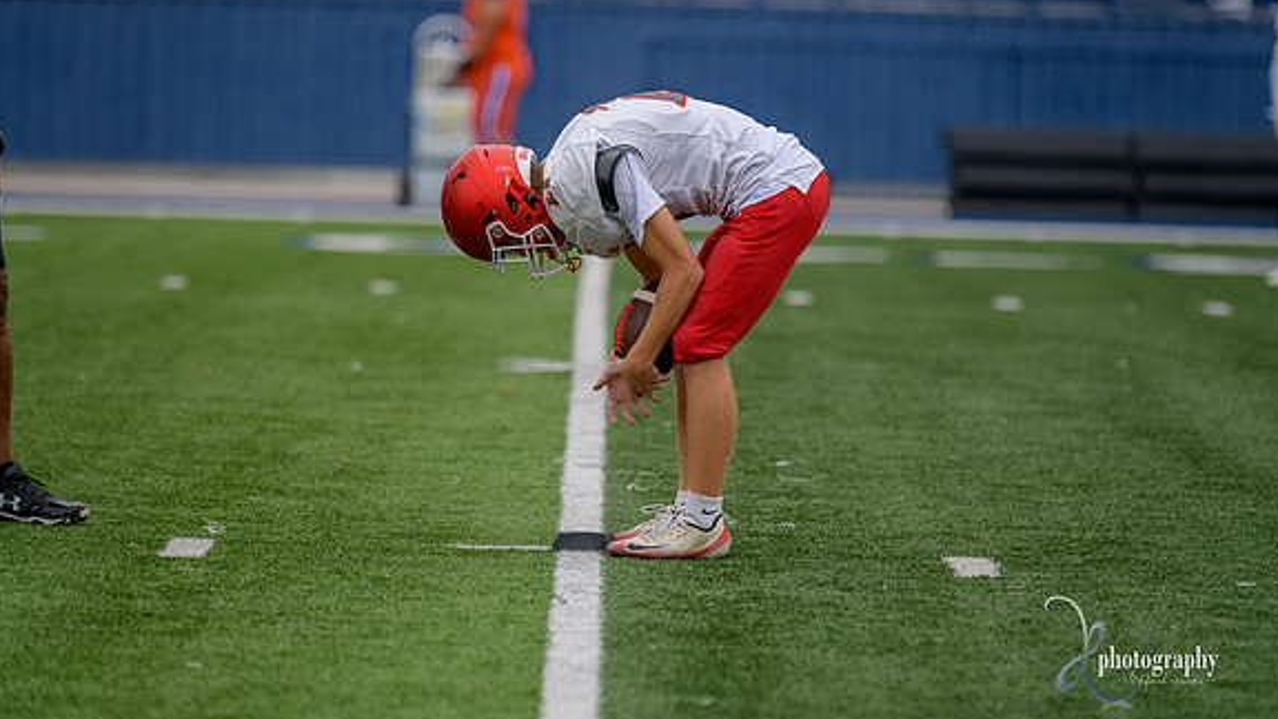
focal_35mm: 253
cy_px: 330
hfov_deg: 8.5
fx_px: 8574
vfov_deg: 4.8
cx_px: 639
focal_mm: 240
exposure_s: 1/1250
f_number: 2.8
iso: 80
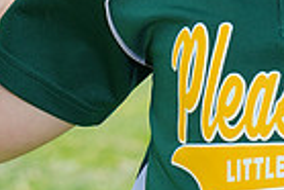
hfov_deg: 2.9
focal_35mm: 699
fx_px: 5520
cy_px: -189
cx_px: 309
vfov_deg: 2.0
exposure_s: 1/200
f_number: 11
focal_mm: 168
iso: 200
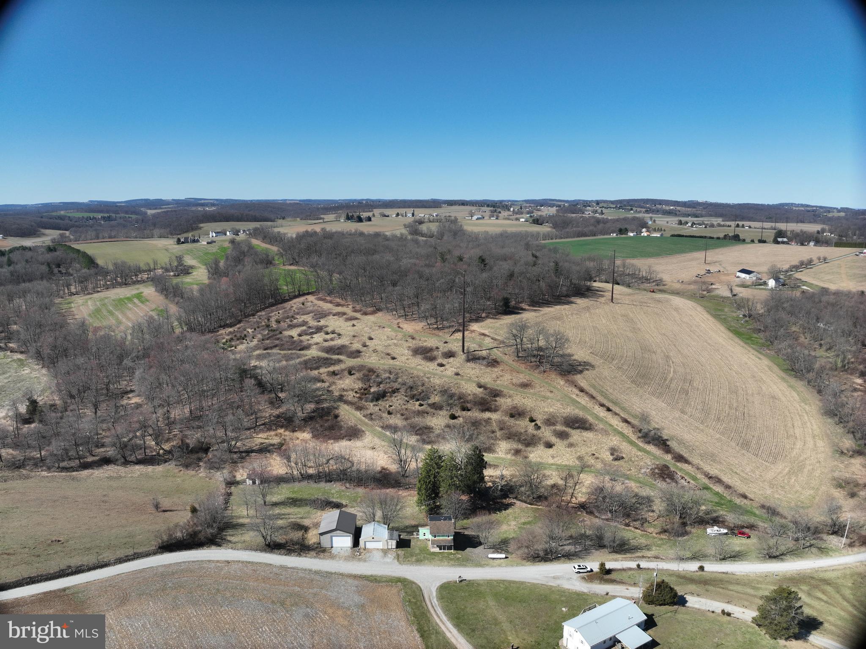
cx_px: 433
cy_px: 324
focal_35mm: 24
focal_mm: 12.29
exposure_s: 1/2000
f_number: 3.2
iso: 110
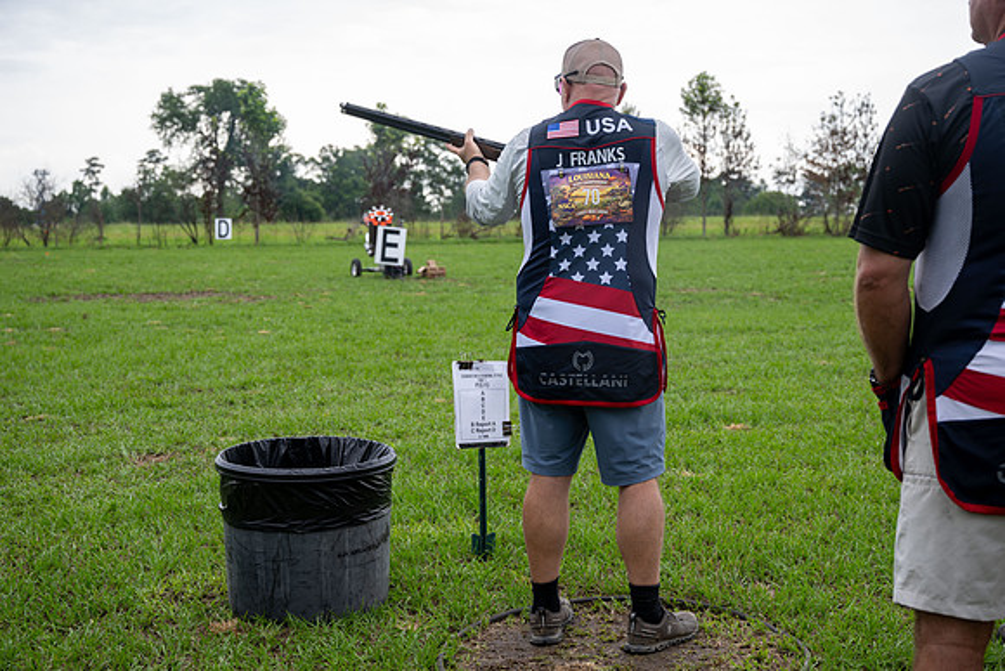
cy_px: 336
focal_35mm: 52
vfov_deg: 26.0
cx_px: 502
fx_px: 1452
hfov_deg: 38.2
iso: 64
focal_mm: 52
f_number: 5
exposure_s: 1/100
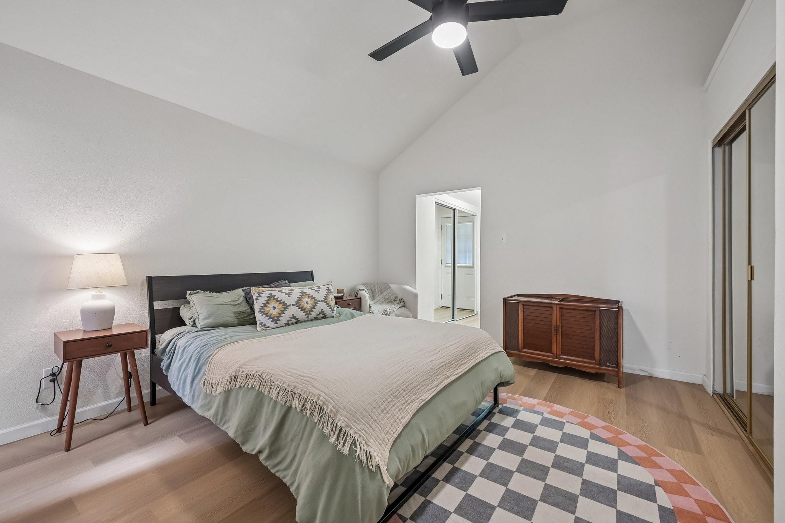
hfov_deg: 104.3
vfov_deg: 81.2
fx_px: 305
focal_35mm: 14
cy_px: 262
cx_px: 392
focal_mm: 14
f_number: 9
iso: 250
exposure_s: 1/4
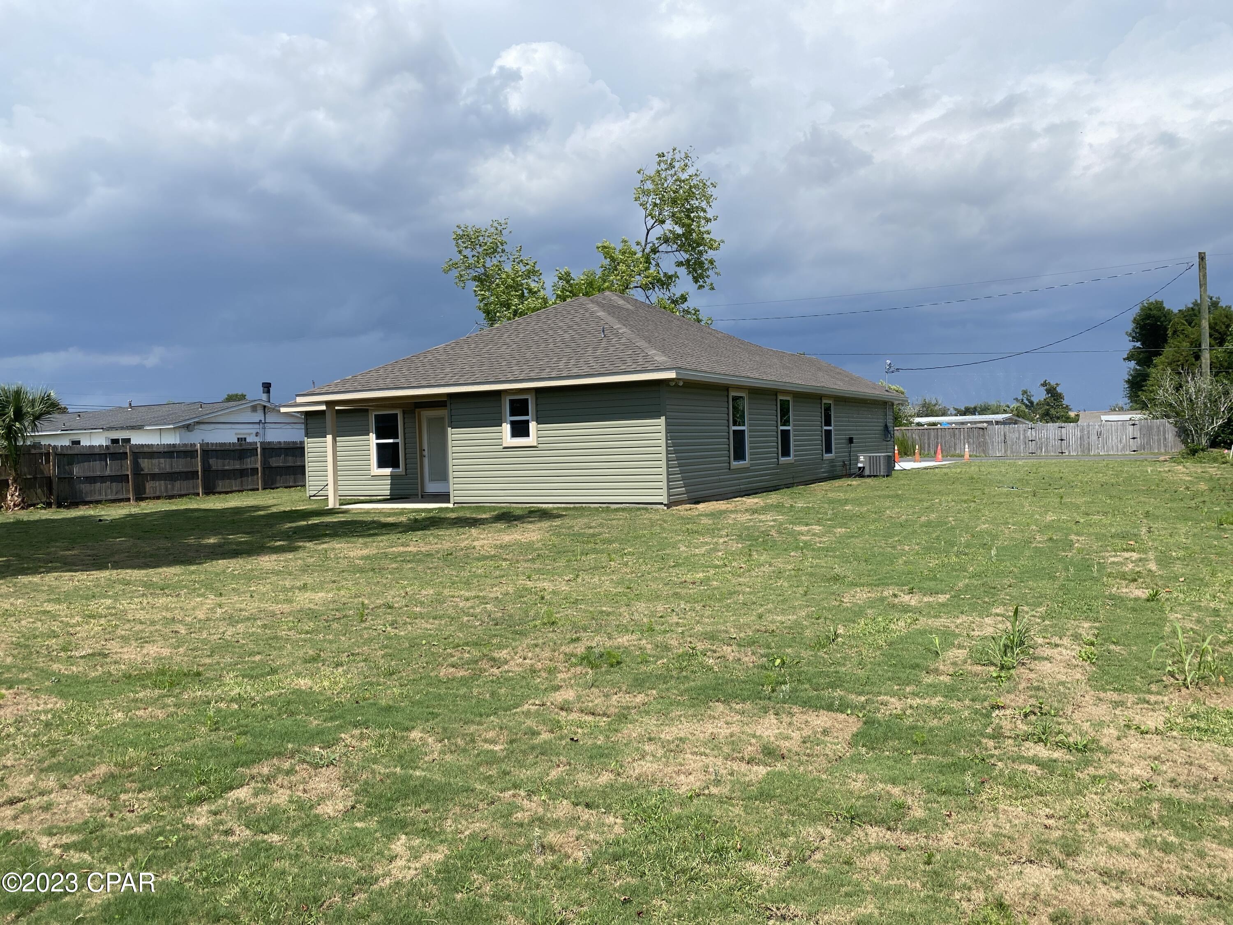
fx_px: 926
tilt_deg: +0.4
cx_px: 616
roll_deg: +2.0
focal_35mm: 26
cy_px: 462
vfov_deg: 53.1
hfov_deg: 67.3
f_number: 1.8
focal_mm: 4.25
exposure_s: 1/4808
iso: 32
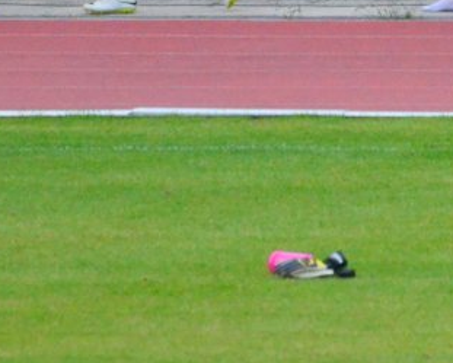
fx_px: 21807
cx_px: 555
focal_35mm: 1626
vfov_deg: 1.0
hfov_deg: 1.2
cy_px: -81
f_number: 5.6
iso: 3200
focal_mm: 300
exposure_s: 1/200
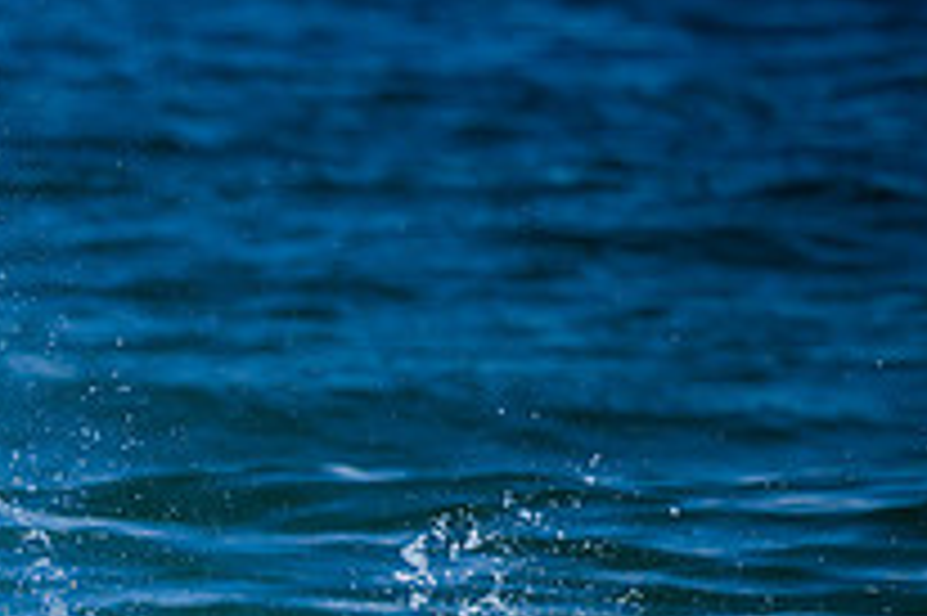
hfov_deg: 0.9
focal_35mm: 2253
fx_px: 57967
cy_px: 785
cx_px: -342
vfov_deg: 0.6
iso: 250
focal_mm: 800
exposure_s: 1/2500
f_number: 6.3
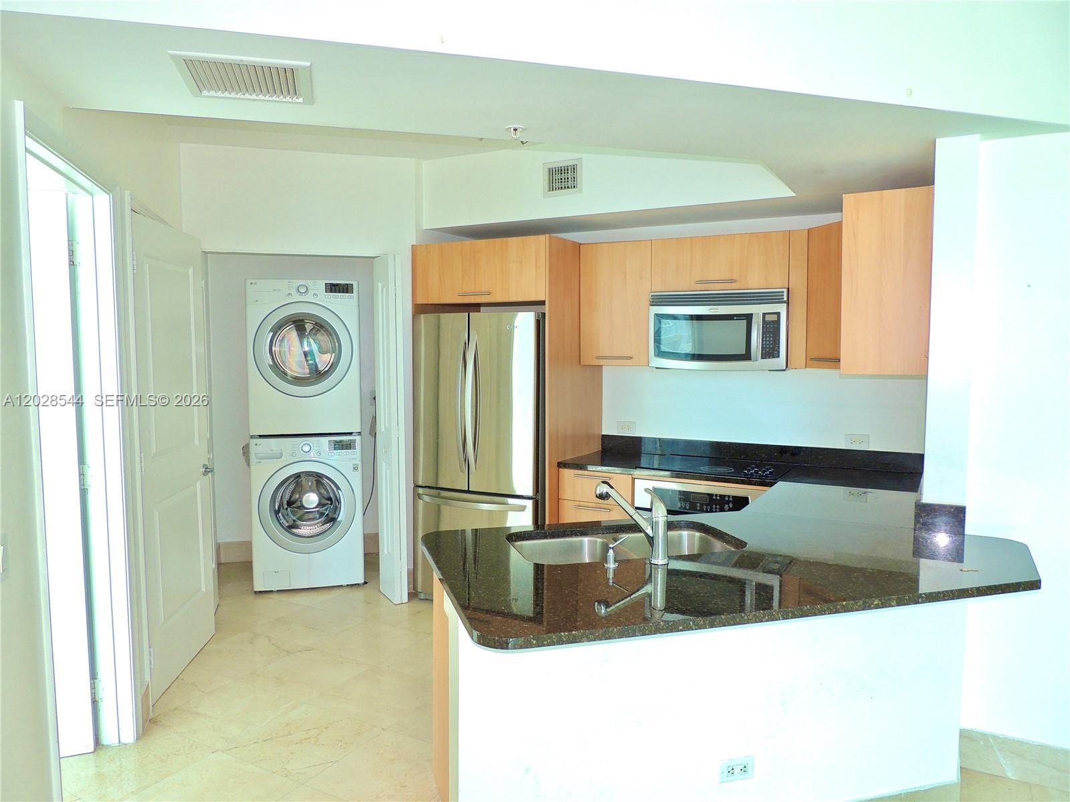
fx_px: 742
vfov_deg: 56.8
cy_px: 401
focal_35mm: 24
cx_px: 535
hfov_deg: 71.6
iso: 100
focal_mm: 4.3
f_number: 3
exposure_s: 1/50
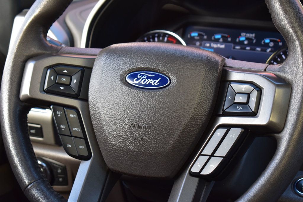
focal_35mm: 82
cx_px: 152
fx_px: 694
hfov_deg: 24.6
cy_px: 101
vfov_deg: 16.5
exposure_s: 1/25
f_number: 7.1
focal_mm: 55
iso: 400
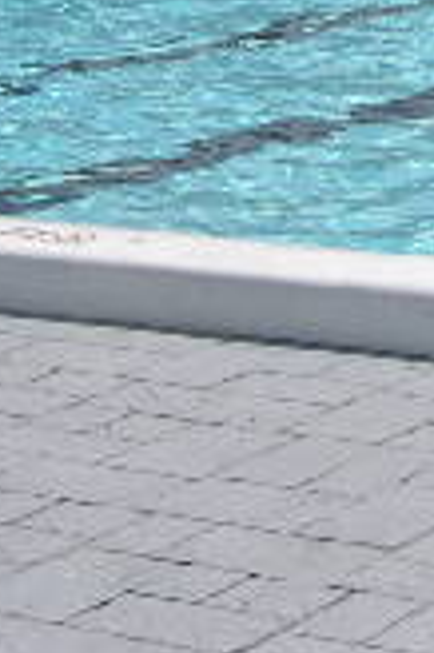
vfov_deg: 12.9
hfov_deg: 8.8
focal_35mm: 154
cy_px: -223
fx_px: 2791
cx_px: 510
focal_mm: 8
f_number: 7.6
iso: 100
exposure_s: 1/457
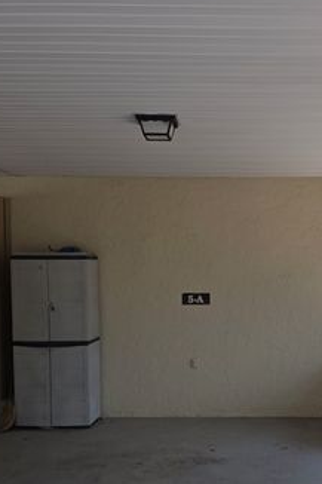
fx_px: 658
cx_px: 255
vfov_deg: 40.0
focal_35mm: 49
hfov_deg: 27.0
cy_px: 307
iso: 12
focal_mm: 6.25
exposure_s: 1/360
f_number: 1.7
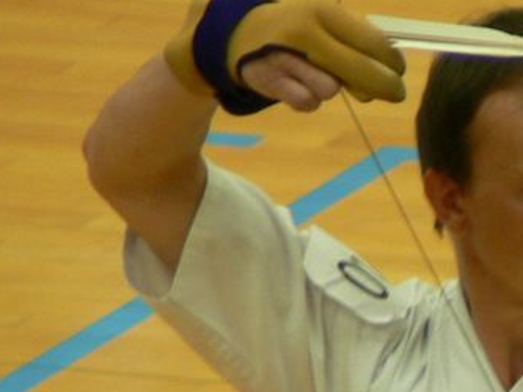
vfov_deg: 1.0
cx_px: 721
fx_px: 21643
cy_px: 481
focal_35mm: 1432
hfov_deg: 1.4
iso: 150
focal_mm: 66.1
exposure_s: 1/30
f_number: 3.3
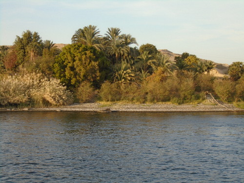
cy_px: 92
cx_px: 122
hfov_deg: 24.7
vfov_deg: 18.7
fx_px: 557
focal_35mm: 79
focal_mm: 14
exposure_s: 1/125
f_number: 6.1
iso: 100
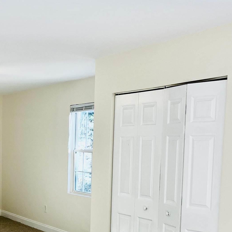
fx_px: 516
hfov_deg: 23.4
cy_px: 195
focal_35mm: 68
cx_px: -40
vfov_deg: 24.8
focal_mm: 5.1
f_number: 1.6
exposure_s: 1/120
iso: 64
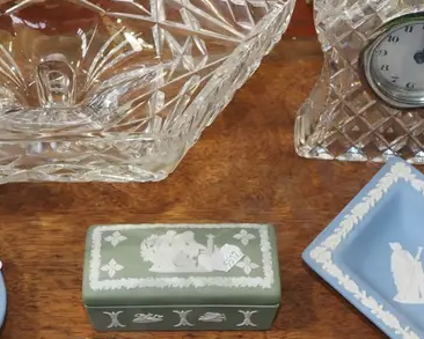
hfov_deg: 23.3
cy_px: 263
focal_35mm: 82
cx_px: 214
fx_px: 1029
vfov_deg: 18.6
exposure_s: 1/200
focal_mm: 15
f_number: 5.6
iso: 1600
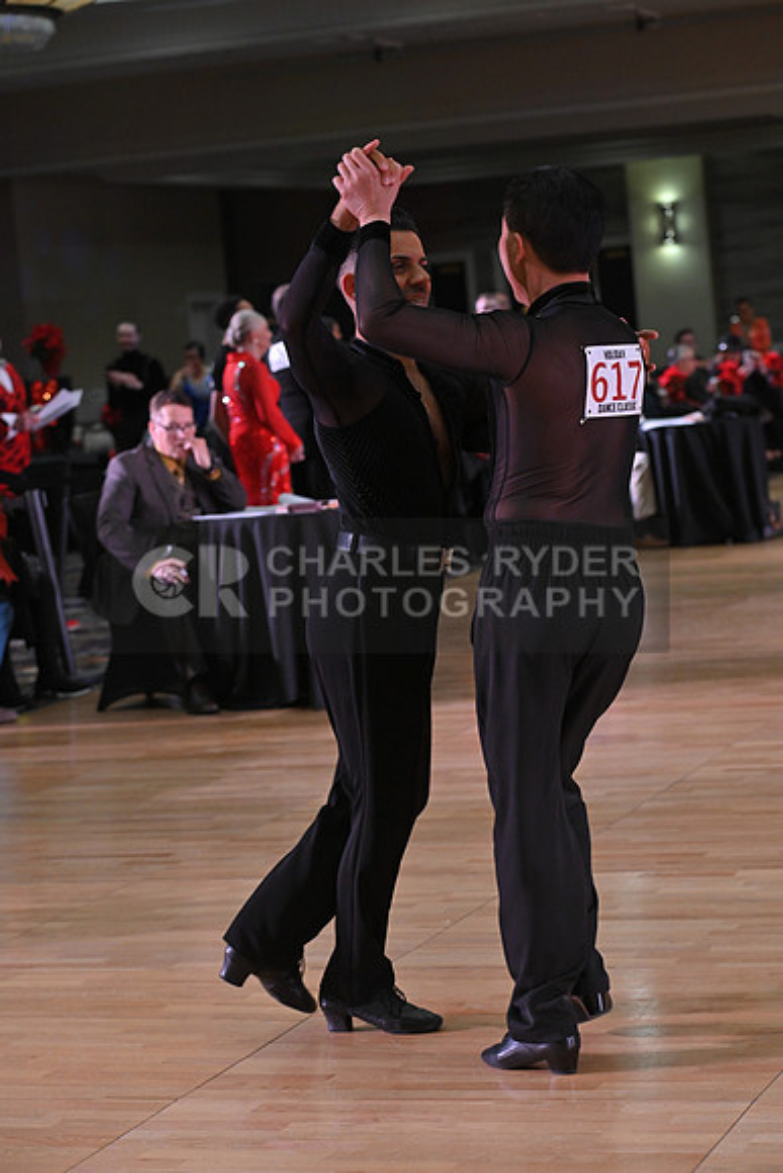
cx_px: 392
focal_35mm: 92
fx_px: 2999
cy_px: 586
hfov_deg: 14.9
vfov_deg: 22.1
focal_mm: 92
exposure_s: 1/320
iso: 2000
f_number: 5
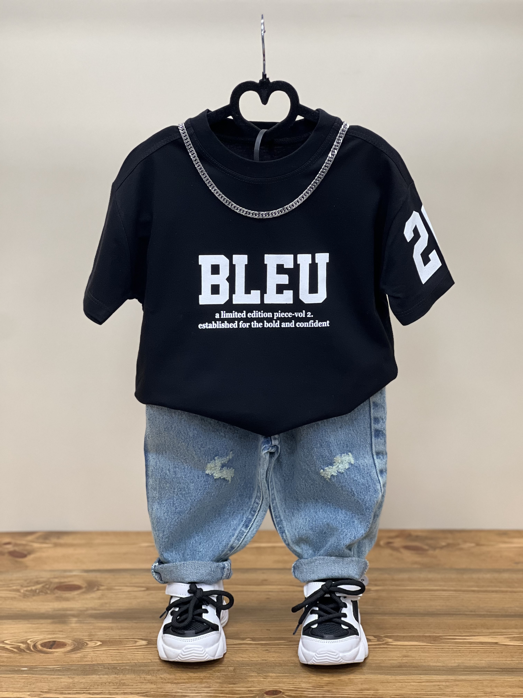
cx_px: 262
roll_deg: +0.4
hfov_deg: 19.1
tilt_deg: -12.5
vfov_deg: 25.3
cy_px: 349
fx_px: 1551
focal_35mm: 77
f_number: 2.8
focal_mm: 9
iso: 200
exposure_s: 1/100
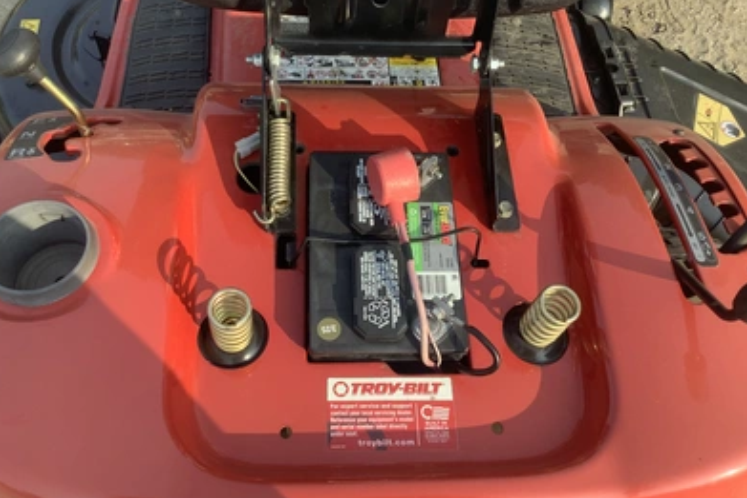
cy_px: 218
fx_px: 685
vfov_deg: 39.9
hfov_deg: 57.2
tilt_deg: -61.9
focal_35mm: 33
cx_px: 369
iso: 25
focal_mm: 3.3
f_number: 2.4
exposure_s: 1/314
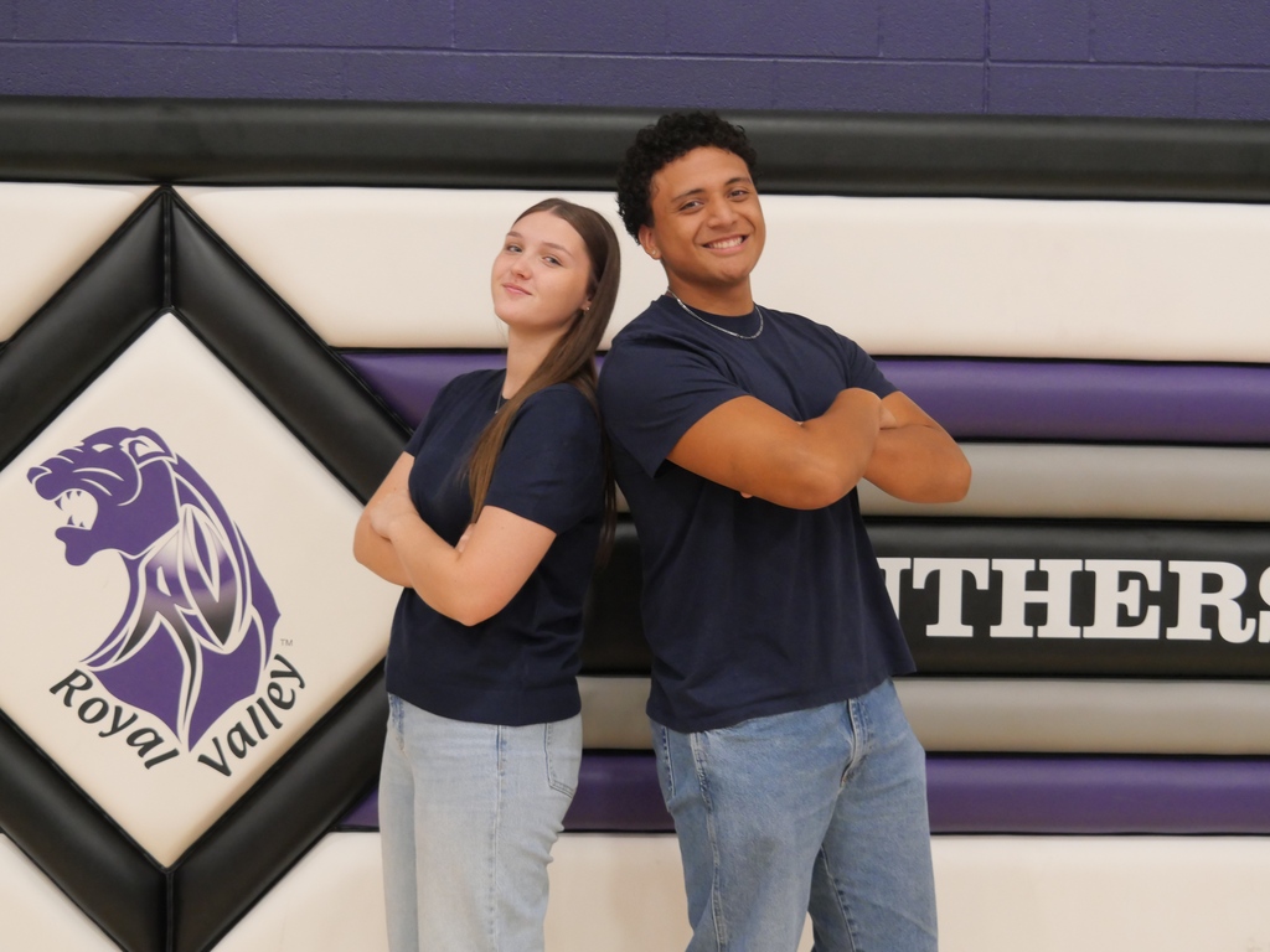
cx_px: 635
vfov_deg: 29.1
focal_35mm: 50
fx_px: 1834
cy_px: 476
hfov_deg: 38.2
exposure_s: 1/60
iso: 2000
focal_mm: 25
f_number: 4.7
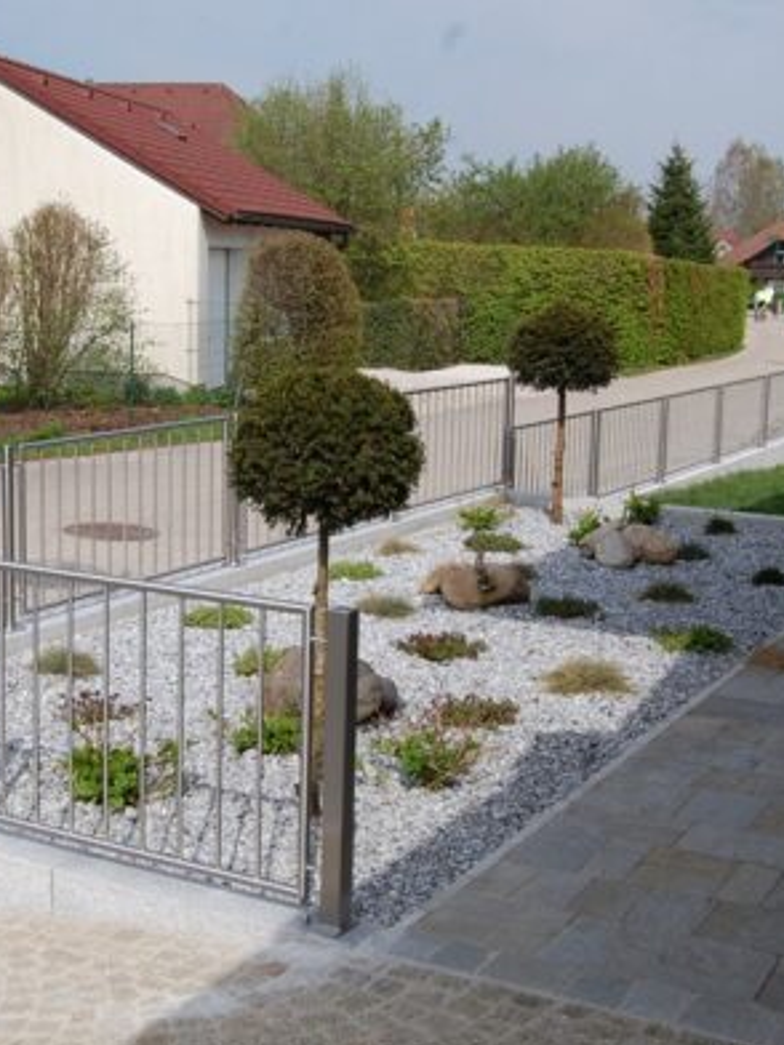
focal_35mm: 53
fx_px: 1600
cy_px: 528
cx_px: 296
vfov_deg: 36.2
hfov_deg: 27.4
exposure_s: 1/400
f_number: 10
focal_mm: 24
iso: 200
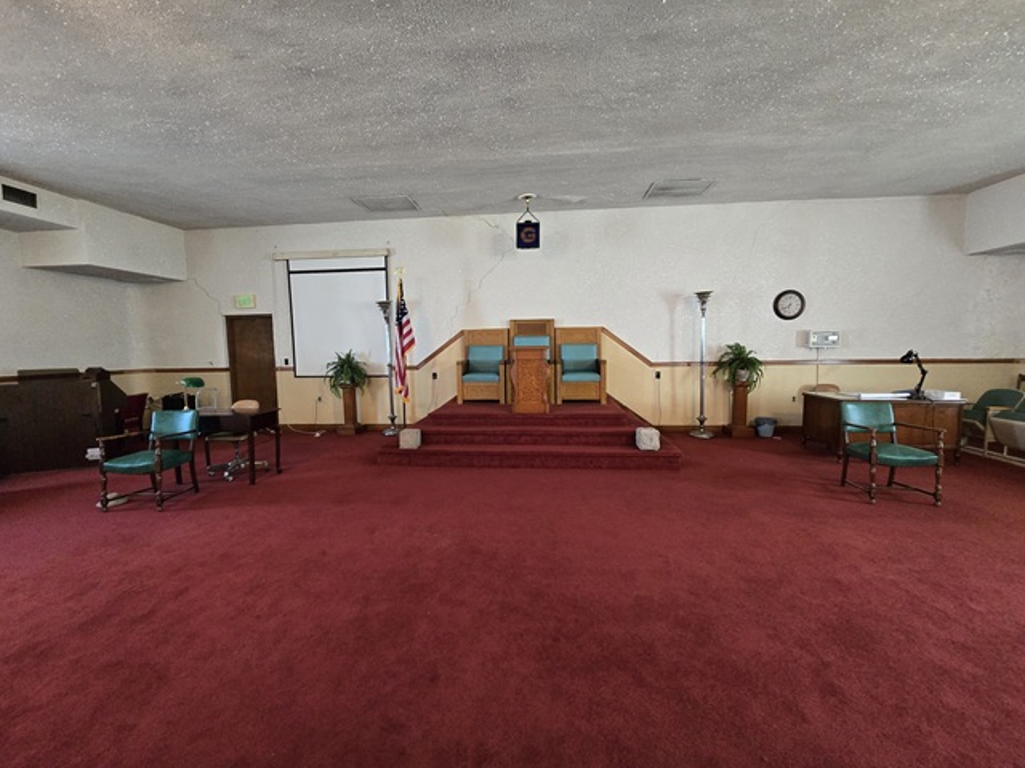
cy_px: 384
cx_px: 512
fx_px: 385
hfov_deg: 106.2
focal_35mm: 13
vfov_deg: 89.9
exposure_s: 1/60
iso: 640
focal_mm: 2.2
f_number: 2.2
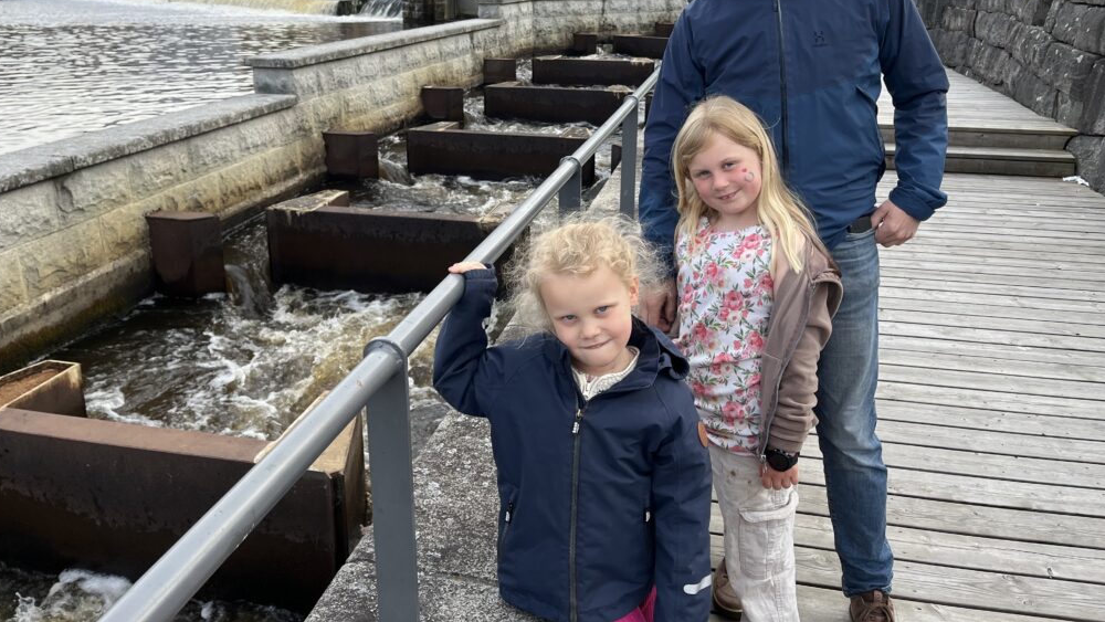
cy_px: 199
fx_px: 850
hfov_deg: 66.1
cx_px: 550
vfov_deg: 39.6
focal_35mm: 29
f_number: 1.6
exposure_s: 1/550
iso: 50
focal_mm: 5.1
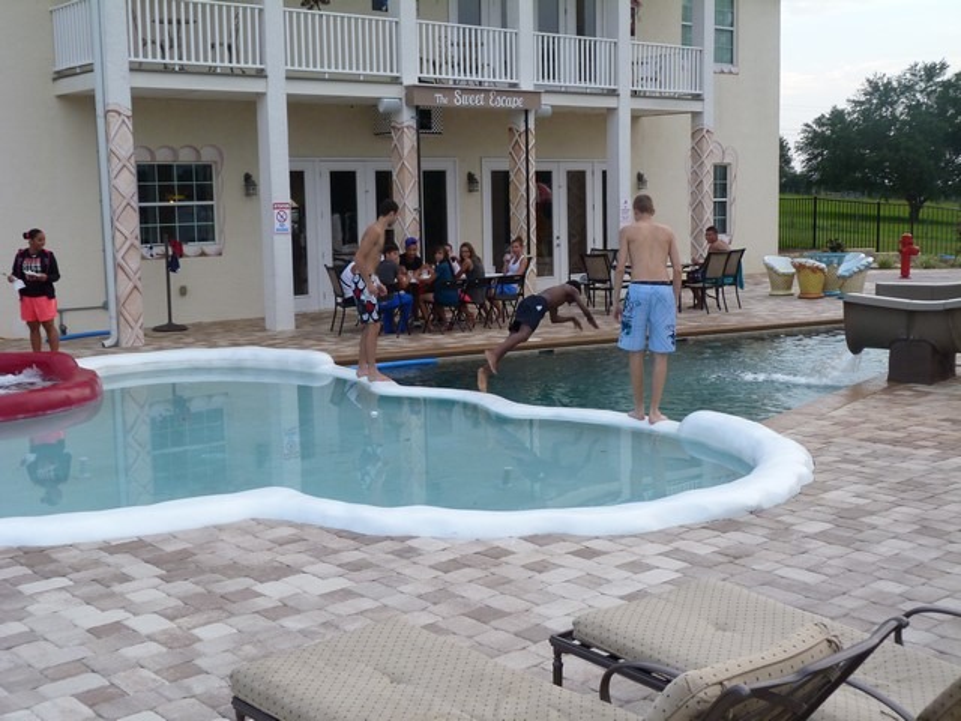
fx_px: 1194
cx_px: 480
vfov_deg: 33.6
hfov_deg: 43.9
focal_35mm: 43
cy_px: 360
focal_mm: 7.8
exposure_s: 1/160
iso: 160
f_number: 3.2
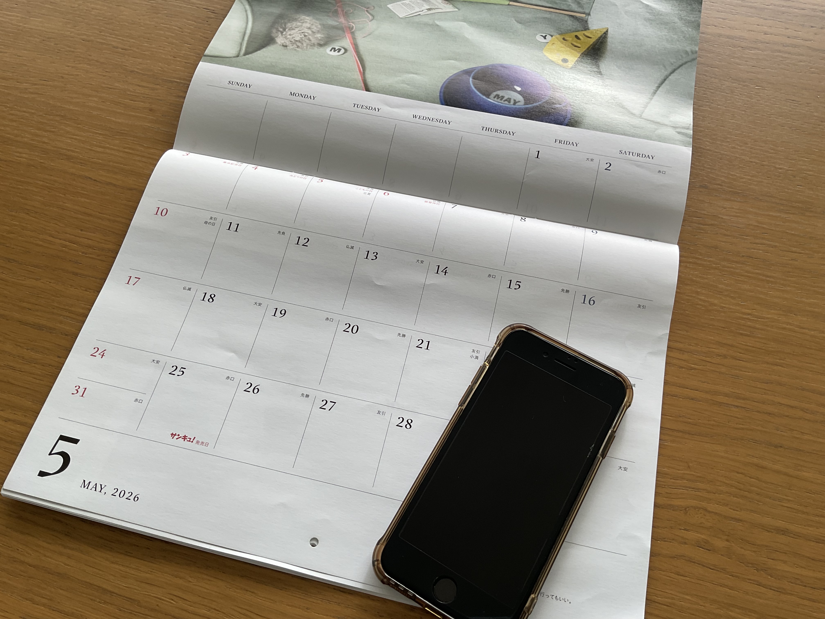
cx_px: 412
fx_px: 691
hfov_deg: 61.7
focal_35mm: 29
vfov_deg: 48.2
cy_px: 310
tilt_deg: -64.2
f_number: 1.8
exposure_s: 1/100
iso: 25
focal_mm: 3
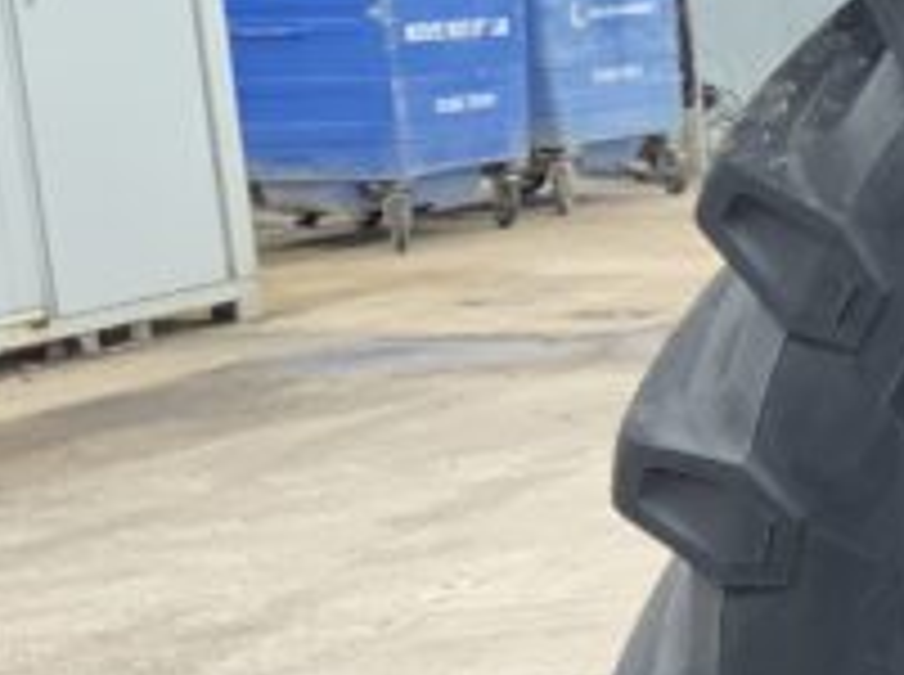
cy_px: 734
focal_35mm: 148
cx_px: 2082
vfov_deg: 9.9
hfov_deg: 11.4
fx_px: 3858
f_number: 1.8
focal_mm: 3
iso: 16
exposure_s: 1/178
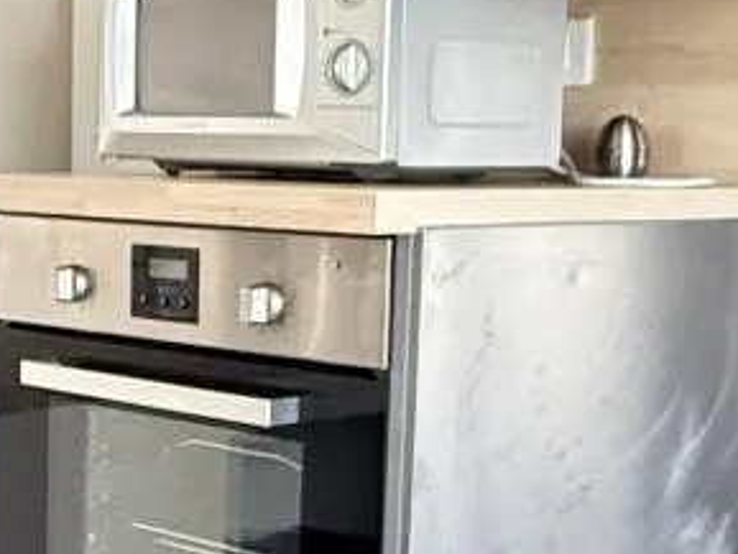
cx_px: 51
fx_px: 1984
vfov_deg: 15.9
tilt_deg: -7.5
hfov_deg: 20.6
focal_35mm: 93
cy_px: 370
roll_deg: -1.2
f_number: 2.2
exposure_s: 1/60
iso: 500
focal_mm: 2.22
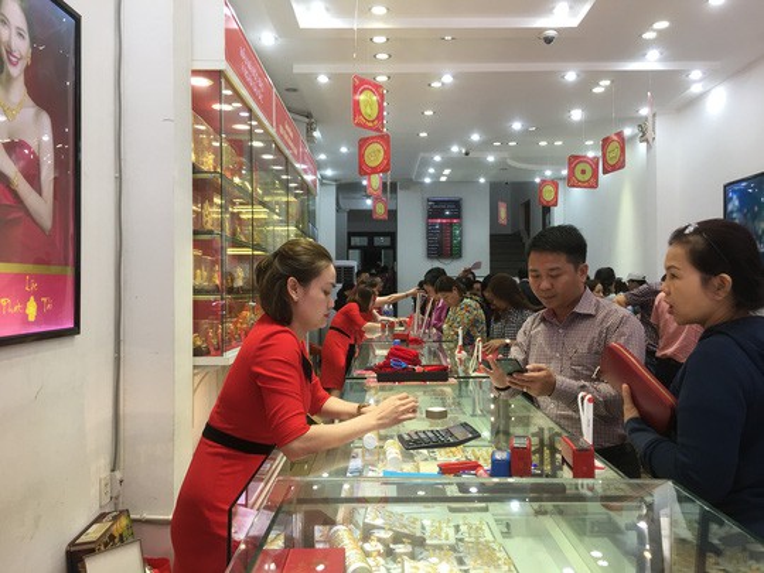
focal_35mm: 29
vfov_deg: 48.2
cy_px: 286
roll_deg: +0.3
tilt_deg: +2.2
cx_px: 382
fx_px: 640
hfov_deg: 61.7
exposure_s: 1/33
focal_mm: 4.15
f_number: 2.2
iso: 25
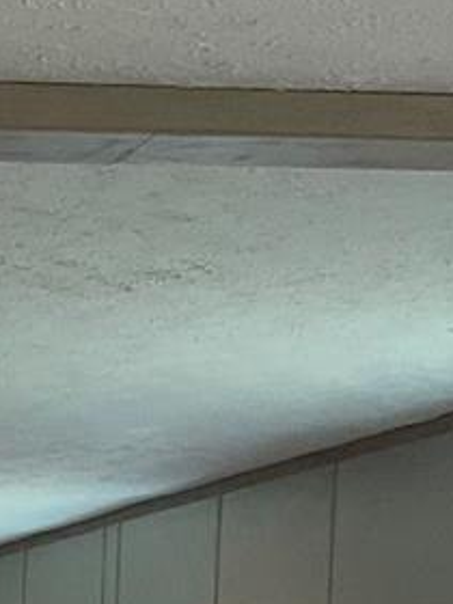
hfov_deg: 8.5
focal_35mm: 159
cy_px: 906
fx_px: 2774
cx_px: -675
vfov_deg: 11.9
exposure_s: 1/60
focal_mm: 3
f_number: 1.8
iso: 50
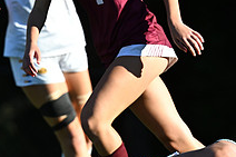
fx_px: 8954
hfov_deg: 1.5
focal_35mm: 1367
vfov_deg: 1.0
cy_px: 111
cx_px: 125
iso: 720
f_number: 5.6
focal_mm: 500
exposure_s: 1/2000
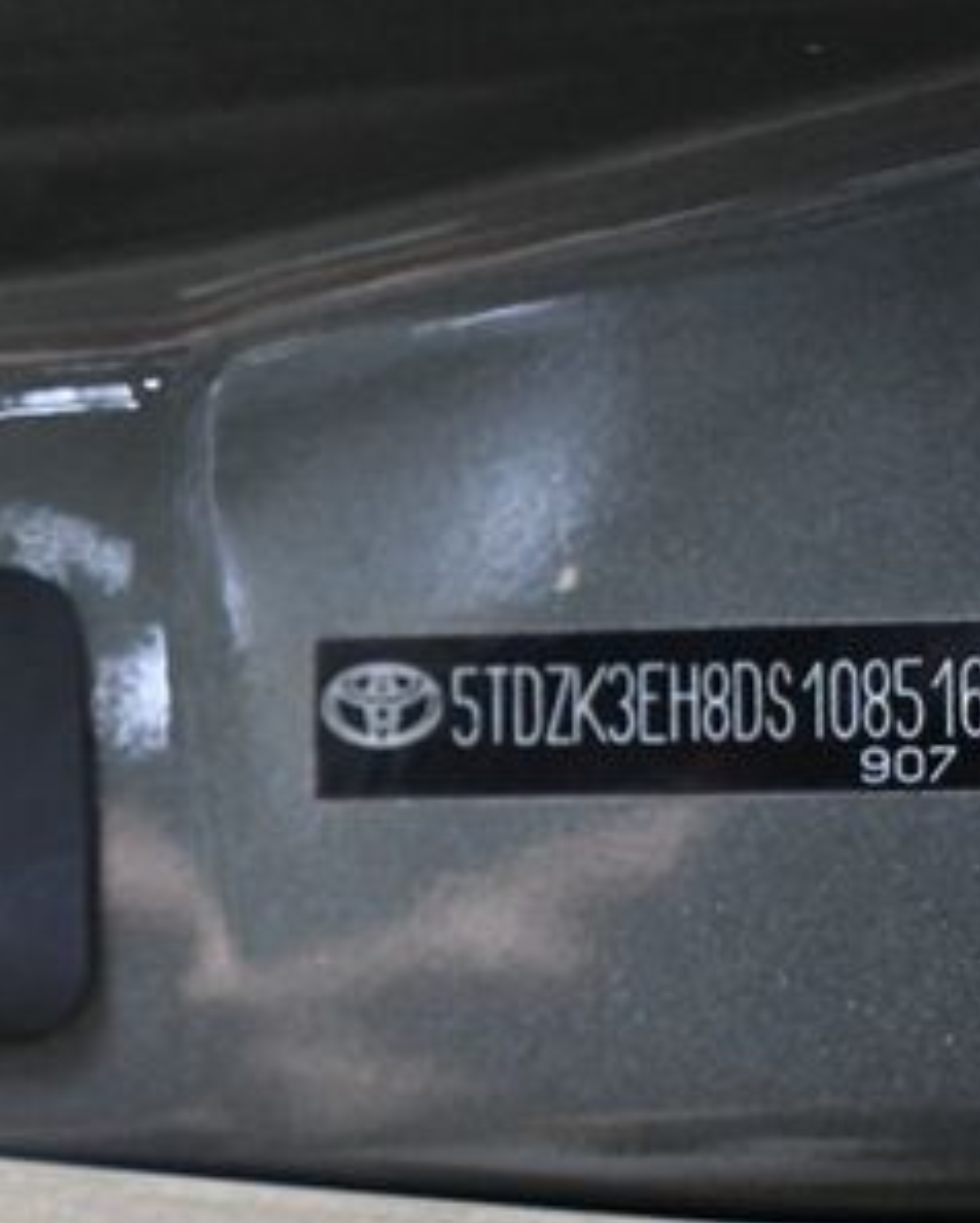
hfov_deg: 14.4
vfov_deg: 18.6
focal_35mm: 103
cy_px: 787
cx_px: -272
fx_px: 3730
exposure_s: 1/80
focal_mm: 34
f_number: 4.5
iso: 3200
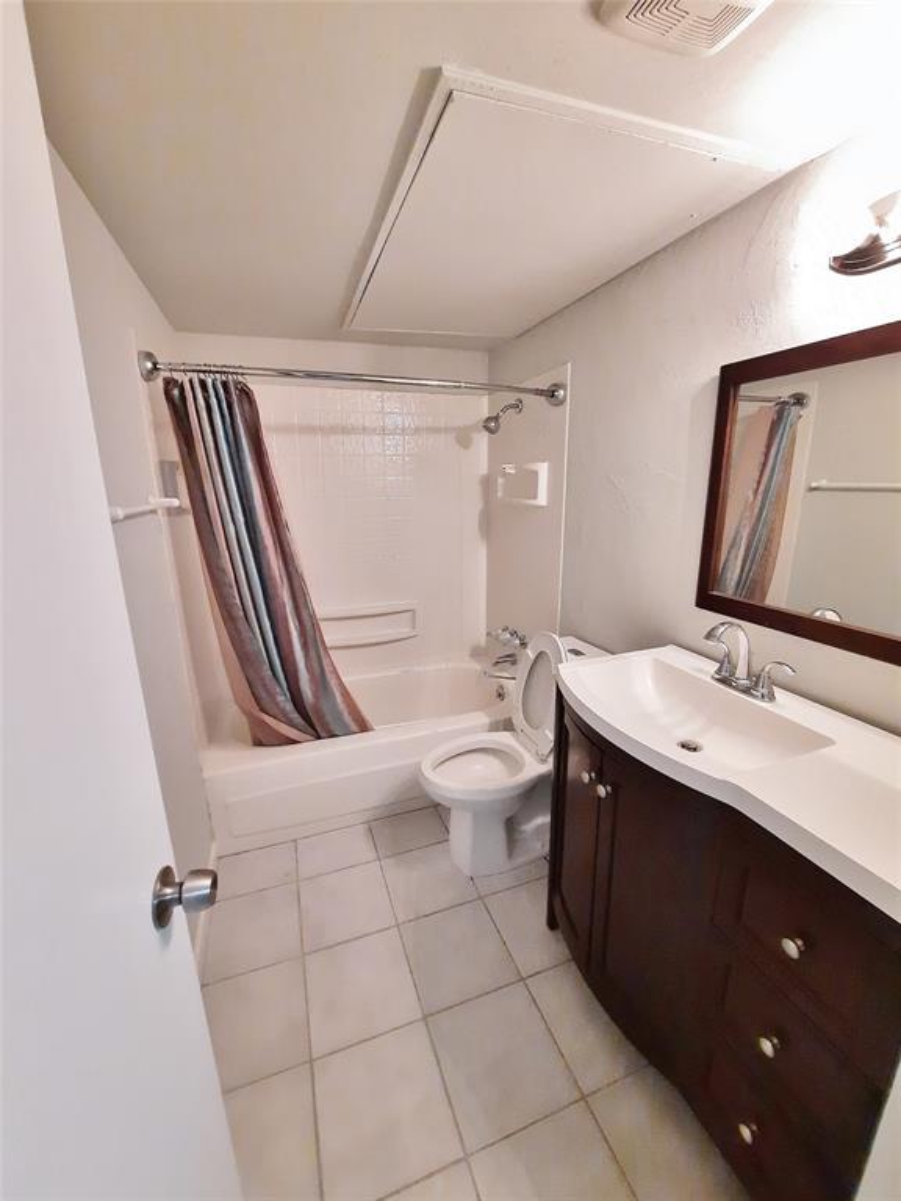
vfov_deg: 106.2
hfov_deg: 89.9
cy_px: 600
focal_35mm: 13
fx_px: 451
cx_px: 450
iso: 200
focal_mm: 1.74
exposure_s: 1/40
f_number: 2.2
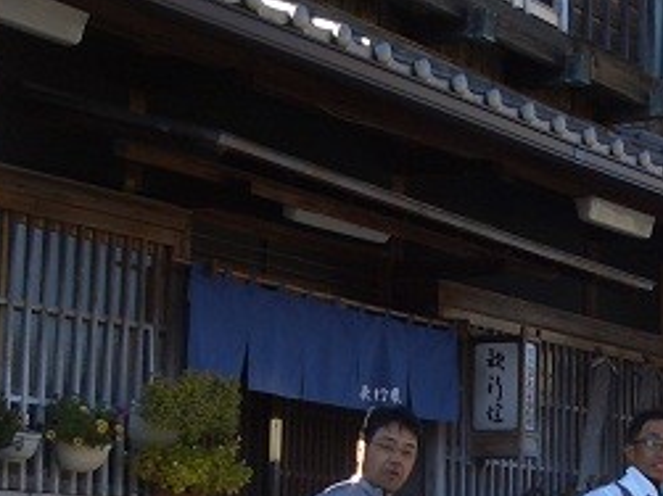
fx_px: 2048
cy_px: 348
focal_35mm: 107
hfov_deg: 18.2
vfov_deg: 13.8
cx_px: 552
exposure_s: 1/400
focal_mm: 5.8
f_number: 2.6
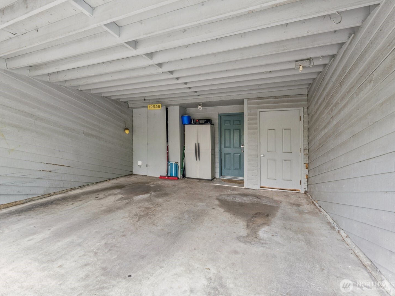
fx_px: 194
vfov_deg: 74.7
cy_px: 141
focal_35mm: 17
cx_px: 173
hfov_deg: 90.6
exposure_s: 1/3
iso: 250
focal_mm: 10
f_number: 10
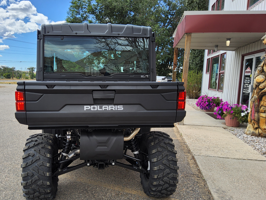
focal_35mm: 30
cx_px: 110
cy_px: 108
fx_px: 231
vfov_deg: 46.7
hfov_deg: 59.6
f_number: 2
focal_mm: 3.08
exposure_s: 1/452
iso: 32
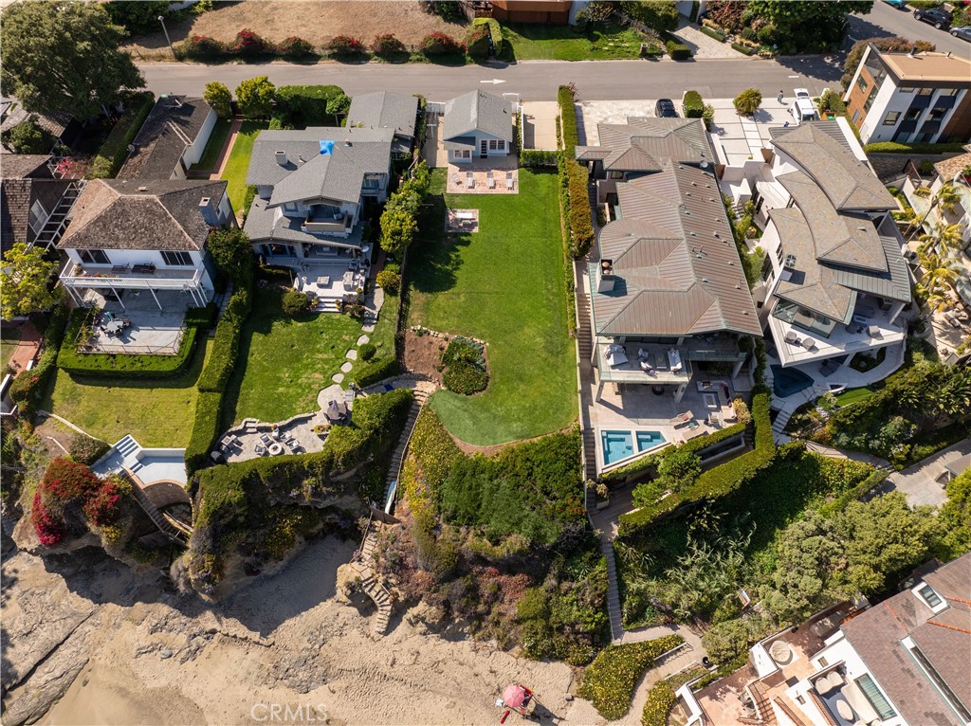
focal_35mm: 24
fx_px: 673
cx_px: 486
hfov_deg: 71.6
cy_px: 363
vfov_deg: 56.7
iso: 150
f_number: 2.8
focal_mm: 12.29
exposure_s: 1/4000
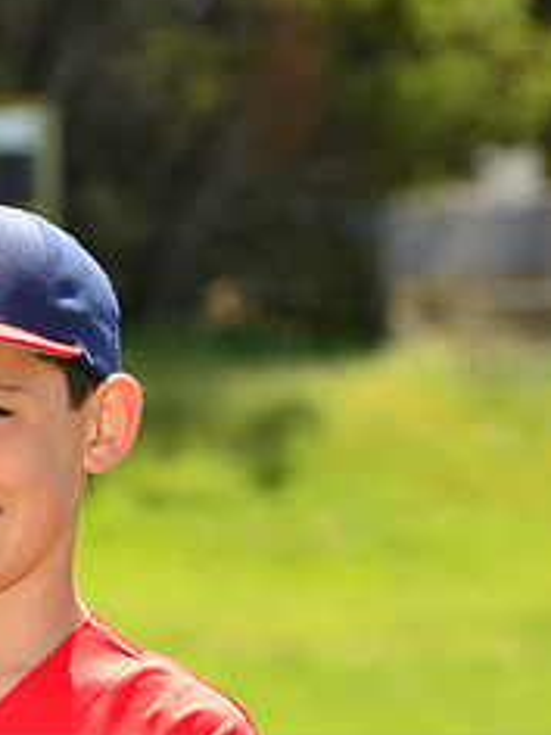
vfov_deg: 5.8
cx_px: -48
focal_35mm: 342
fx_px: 7258
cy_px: 779
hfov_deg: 4.3
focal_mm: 145
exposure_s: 1/250
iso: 200
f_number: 8
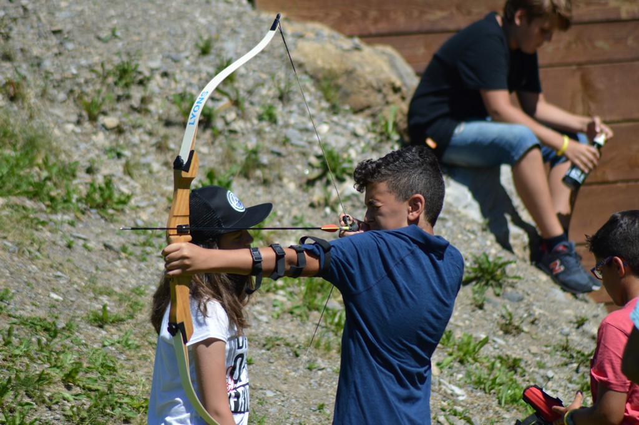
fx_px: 6385
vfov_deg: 3.8
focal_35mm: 360
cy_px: 212
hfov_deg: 5.7
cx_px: 320
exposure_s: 1/1000
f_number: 5
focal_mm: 240
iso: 160
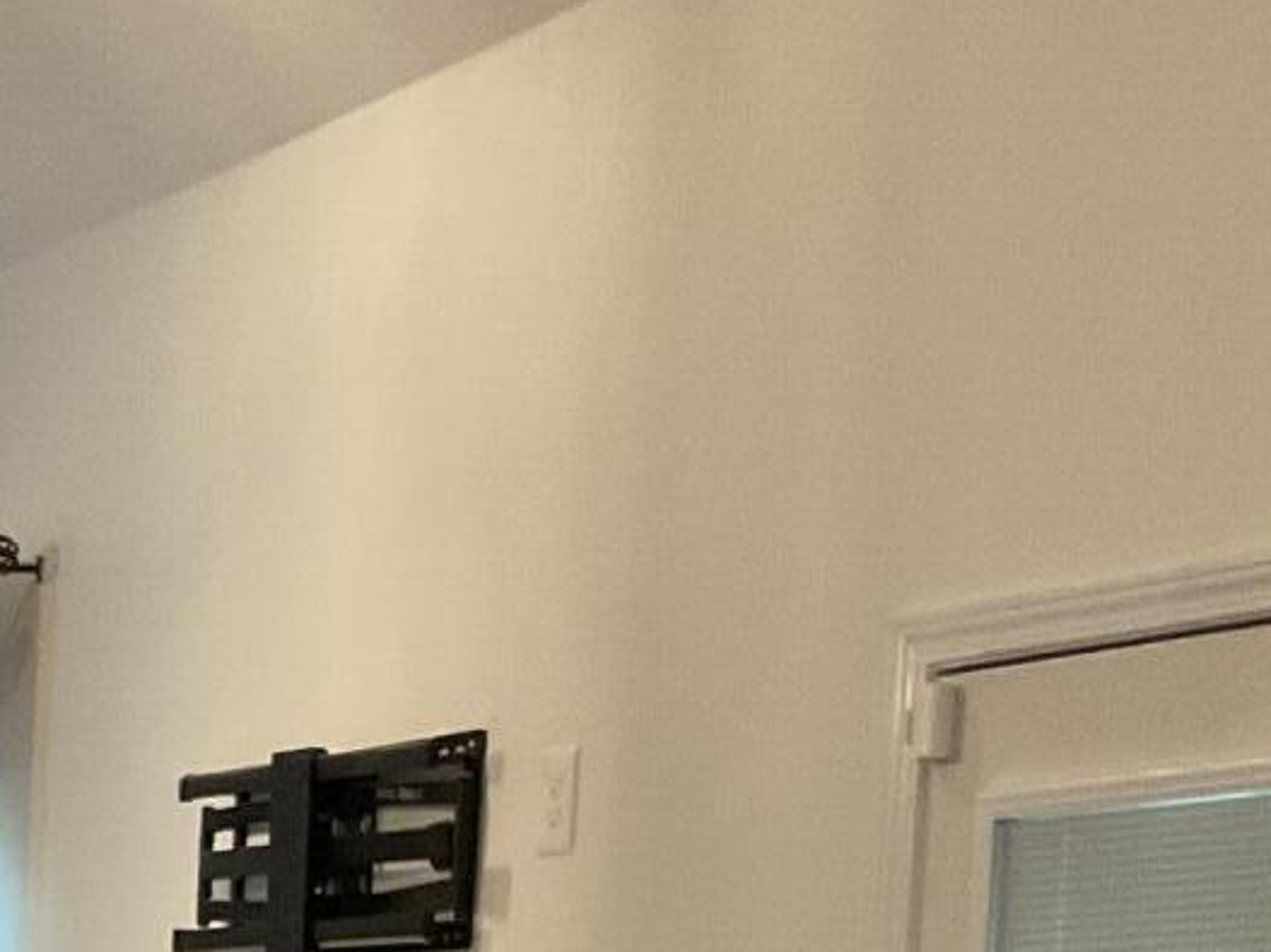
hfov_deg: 17.0
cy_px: 1314
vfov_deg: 12.9
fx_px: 4038
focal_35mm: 110
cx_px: -309
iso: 200
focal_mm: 3
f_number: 1.8
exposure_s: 1/60
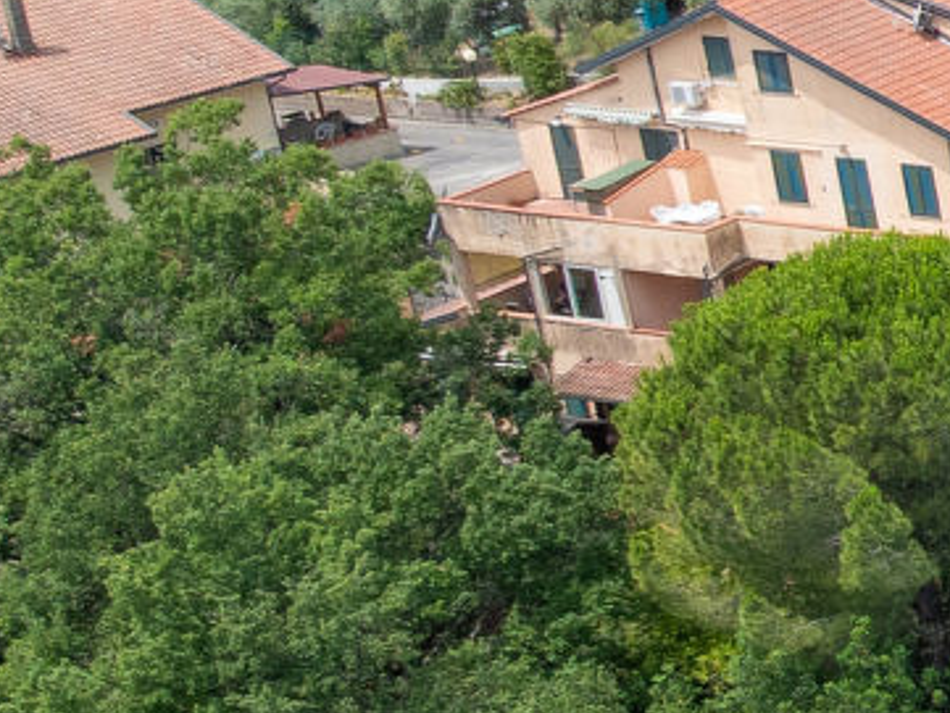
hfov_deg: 10.9
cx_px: 2661
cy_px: 508
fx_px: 3734
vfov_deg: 10.9
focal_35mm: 136
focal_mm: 12.29
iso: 100
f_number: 5.6
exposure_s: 1/500
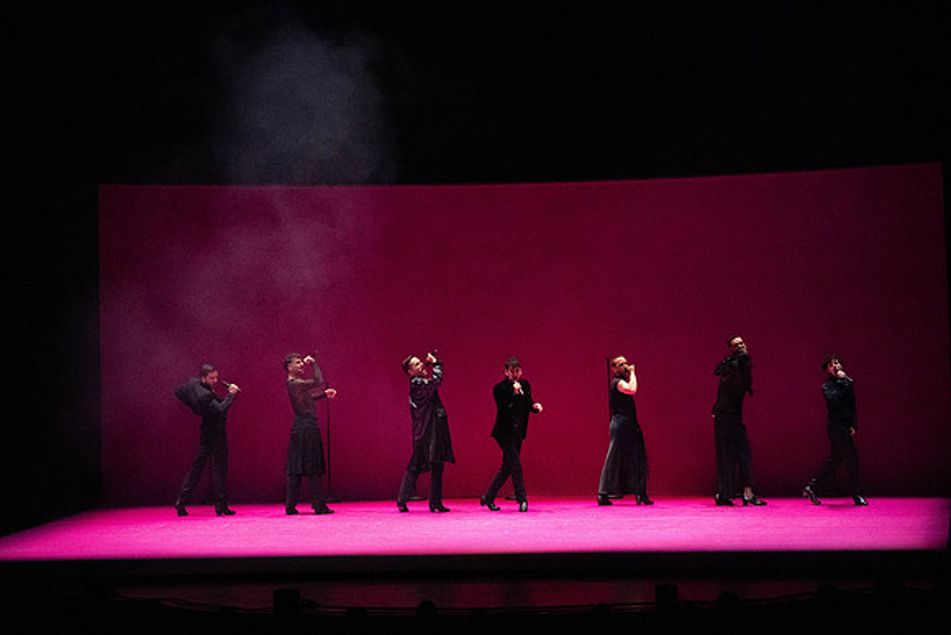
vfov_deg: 10.6
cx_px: 476
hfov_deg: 15.8
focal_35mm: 130
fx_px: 3435
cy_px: 318
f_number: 9
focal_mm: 130
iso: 25600
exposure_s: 1/400
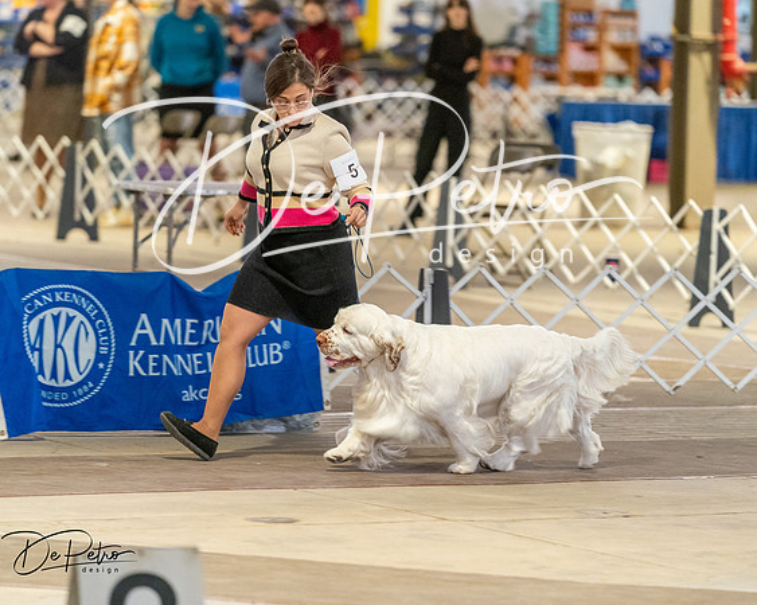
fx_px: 4918
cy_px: 302
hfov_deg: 8.8
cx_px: 378
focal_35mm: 220
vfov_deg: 7.0
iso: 6400
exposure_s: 1/250
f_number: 3.5
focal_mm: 195
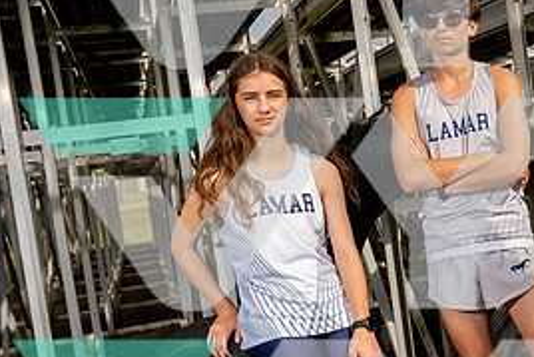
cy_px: 204
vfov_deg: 20.9
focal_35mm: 65
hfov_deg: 29.1
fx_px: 965
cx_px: 526
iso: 100
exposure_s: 1/250
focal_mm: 30
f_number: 8
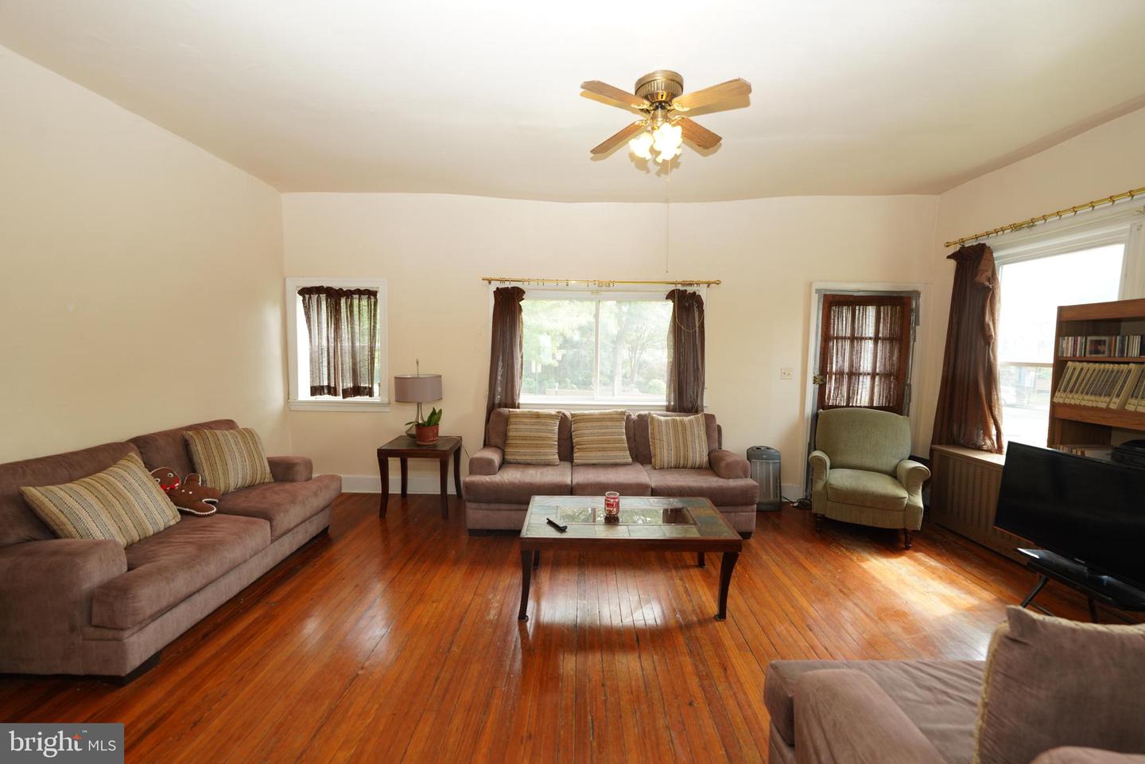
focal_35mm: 14
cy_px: 382
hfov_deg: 104.3
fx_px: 445
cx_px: 572
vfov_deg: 81.2
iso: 800
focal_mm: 14
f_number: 4
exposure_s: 1/160
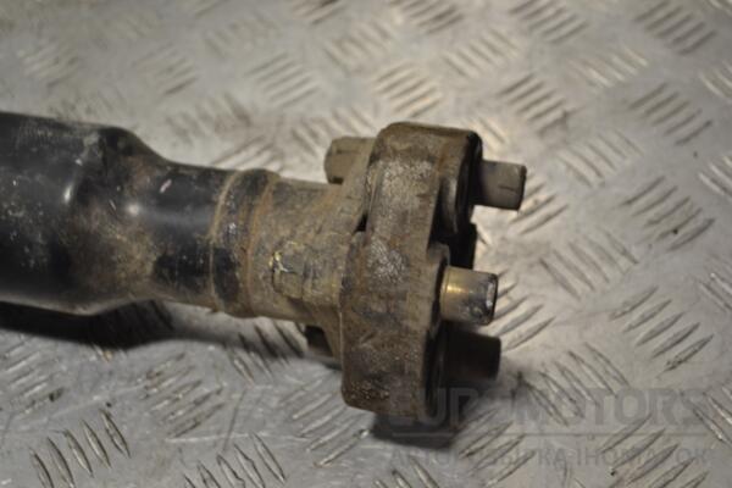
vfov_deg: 25.1
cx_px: 366
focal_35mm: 54
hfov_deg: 36.9
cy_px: 244
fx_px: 1098
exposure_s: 1/50
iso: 100
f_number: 5
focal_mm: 36
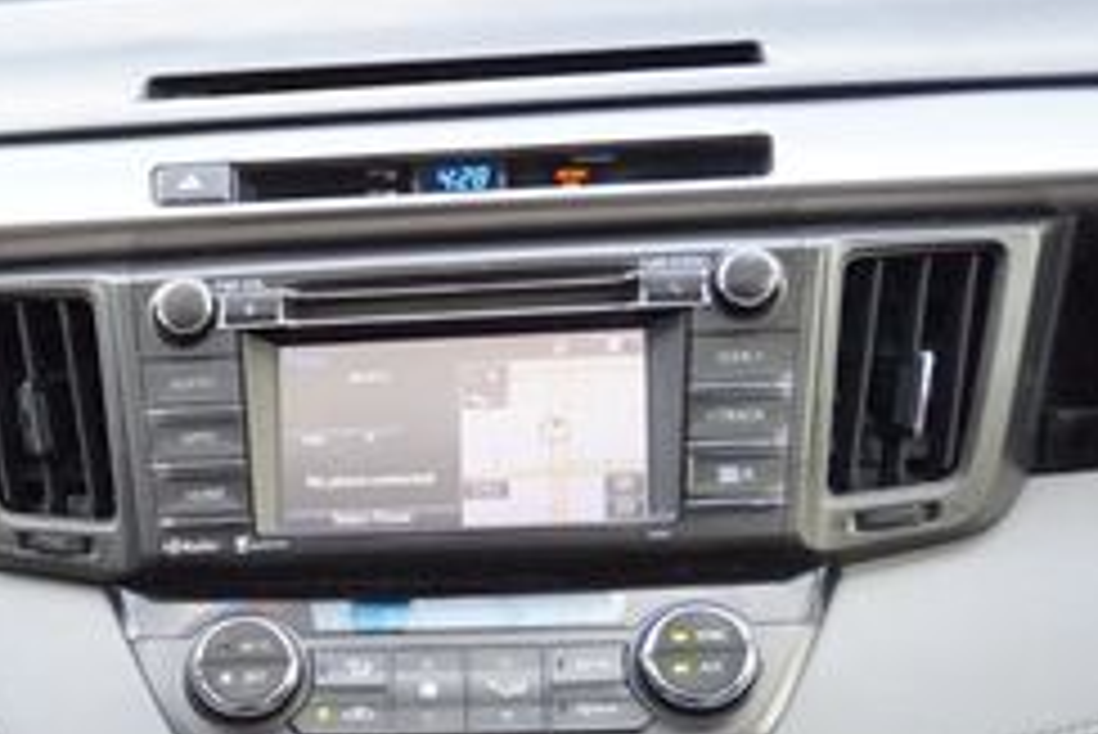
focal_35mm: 90
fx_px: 2756
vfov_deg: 14.9
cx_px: -238
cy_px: 734
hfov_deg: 20.9
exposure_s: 1/160
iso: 1250
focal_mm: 23
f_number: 4.5
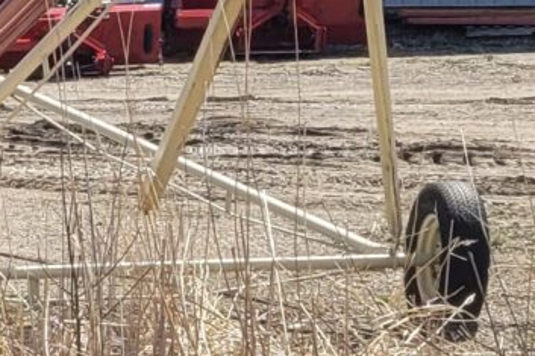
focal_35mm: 196
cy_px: 594
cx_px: -855
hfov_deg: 9.2
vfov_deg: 6.9
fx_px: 2911
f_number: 1.8
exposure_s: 1/1951
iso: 40
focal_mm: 5.4
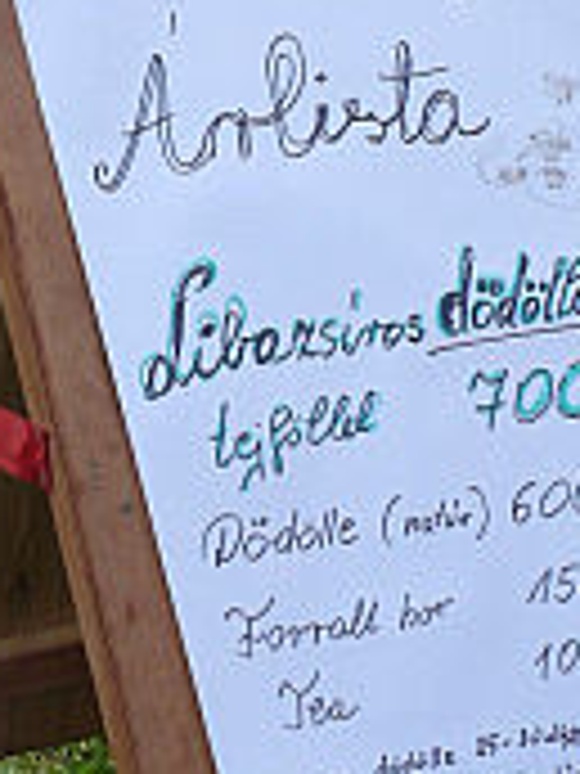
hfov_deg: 12.1
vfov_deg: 15.8
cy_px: -27
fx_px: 2726
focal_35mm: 122
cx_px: 229
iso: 100
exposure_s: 1/250
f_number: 5.6
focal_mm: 7.4
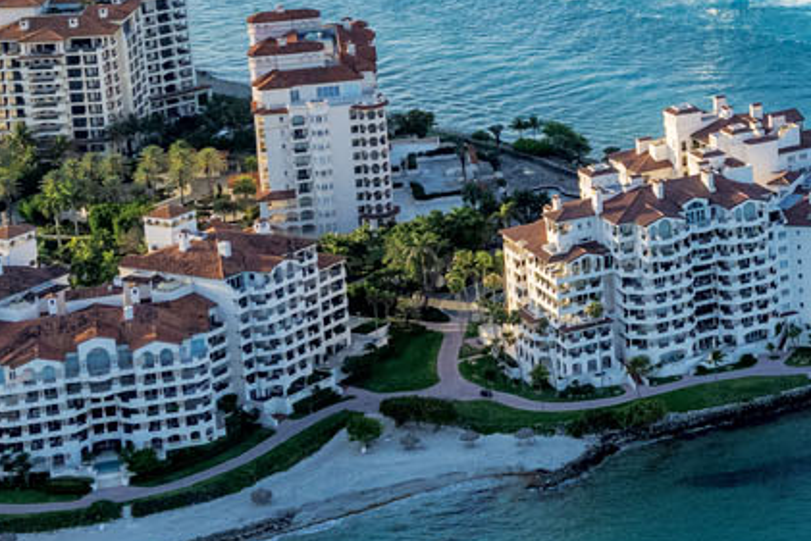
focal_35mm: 114
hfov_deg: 15.0
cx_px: 1566
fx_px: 2569
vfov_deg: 11.8
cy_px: -124
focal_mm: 24
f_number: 5
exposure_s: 1/1600
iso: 500
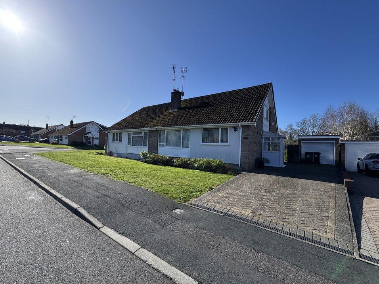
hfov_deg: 98.0
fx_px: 164
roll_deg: -2.2
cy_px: 143
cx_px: 176
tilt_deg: +2.2
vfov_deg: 81.7
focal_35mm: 15
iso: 50
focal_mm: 2.22
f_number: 2.2
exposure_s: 1/1789
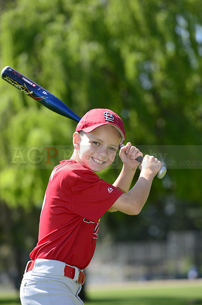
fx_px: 1519
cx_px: 101
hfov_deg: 7.6
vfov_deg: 11.4
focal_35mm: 180
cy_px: 152
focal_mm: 180
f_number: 5.6
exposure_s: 1/640
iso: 200
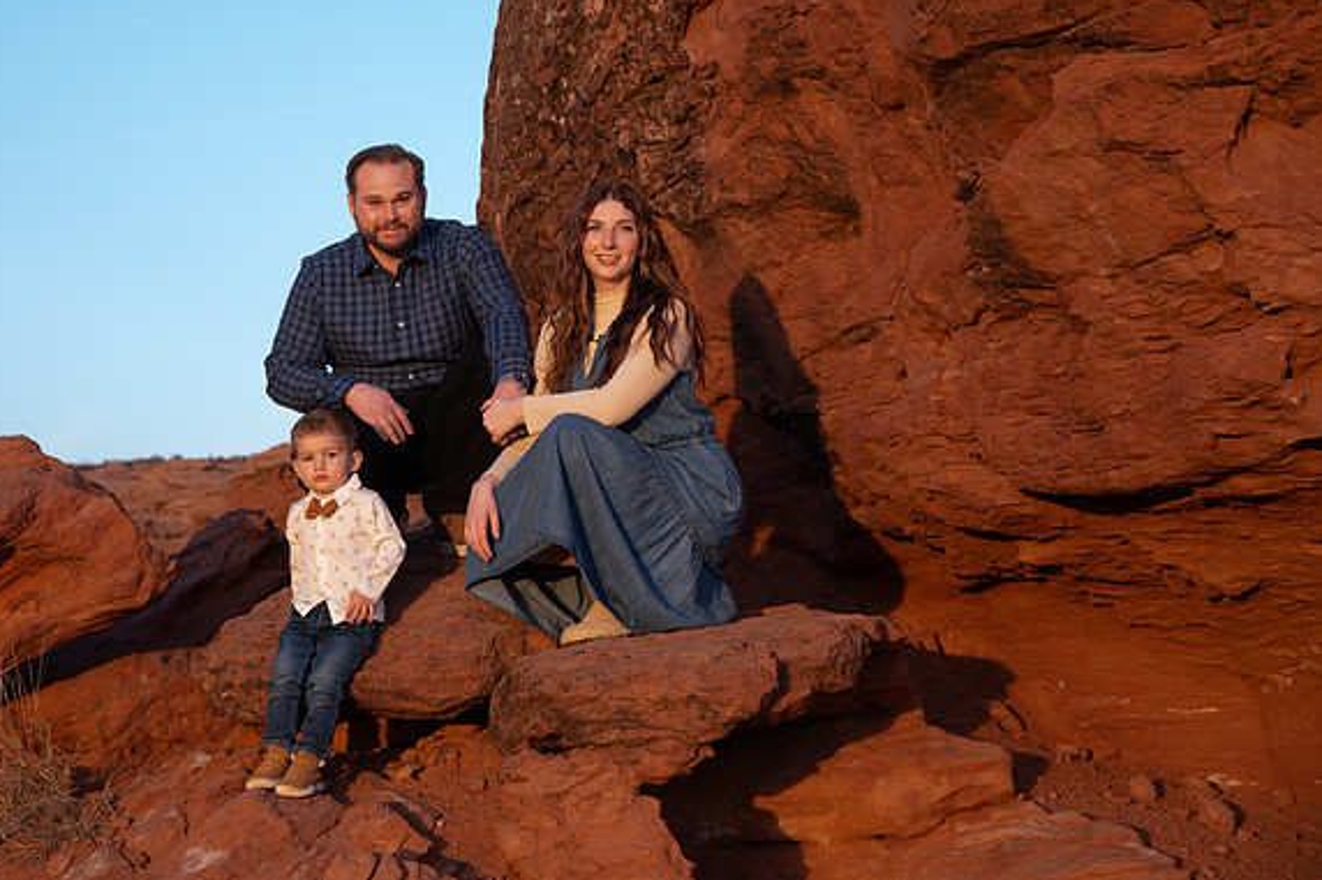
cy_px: 367
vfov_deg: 16.6
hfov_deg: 24.7
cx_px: 564
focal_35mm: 82
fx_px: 3010
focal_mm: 70
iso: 500
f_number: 7.1
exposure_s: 1/125
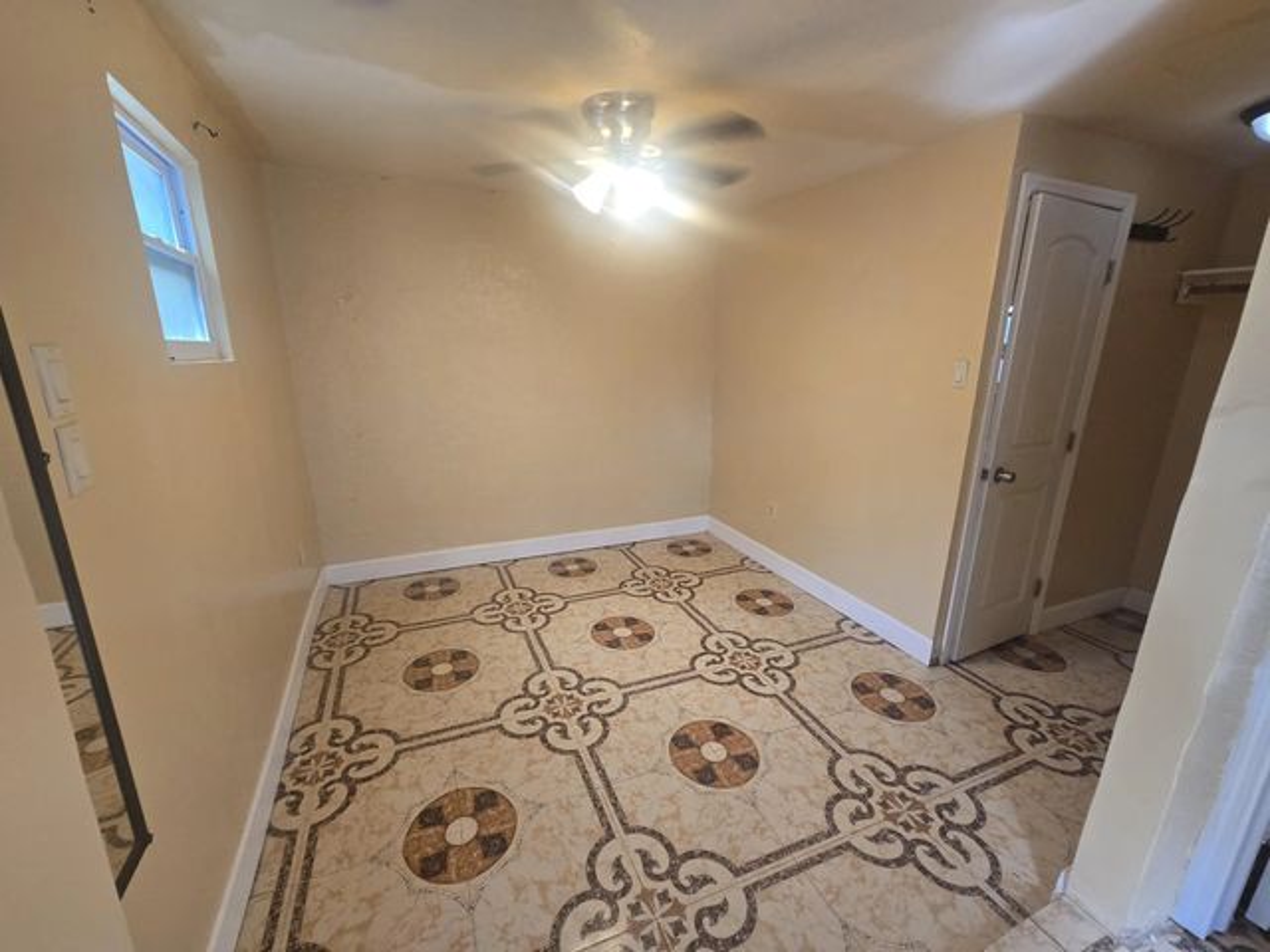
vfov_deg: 89.9
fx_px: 477
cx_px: 635
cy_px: 476
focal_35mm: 13
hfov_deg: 106.2
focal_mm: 2.2
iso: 160
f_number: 2.2
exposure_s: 1/60
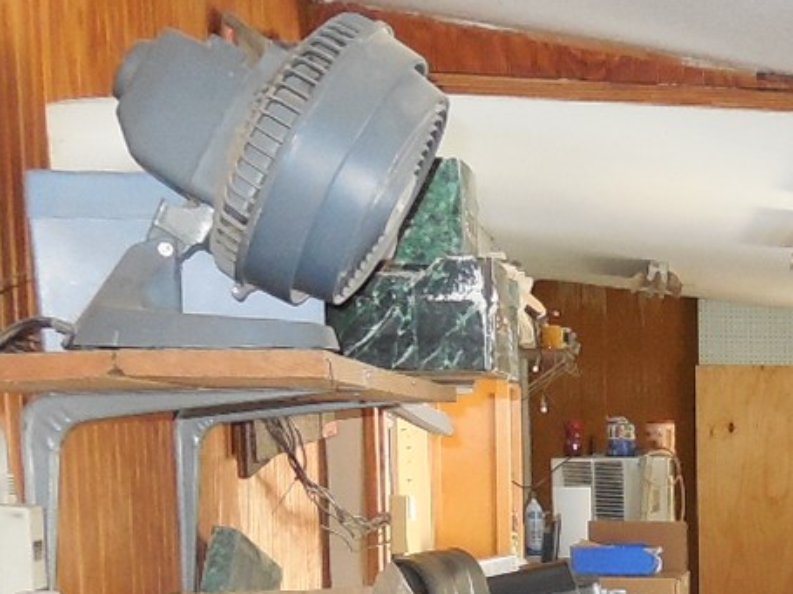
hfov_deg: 20.7
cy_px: 702
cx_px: 974
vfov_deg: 16.1
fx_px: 2015
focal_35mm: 88
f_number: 3.1
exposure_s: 1/25
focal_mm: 4.5
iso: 400
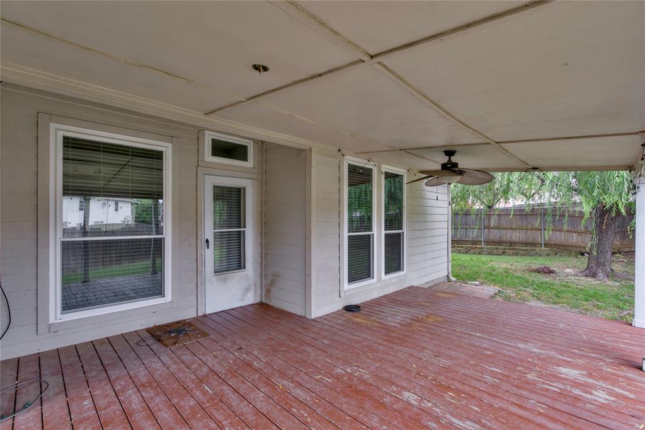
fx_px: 287
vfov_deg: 73.7
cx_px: 322
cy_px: 215
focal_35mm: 16
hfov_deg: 96.8
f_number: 8
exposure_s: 1/40
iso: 100
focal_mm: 16
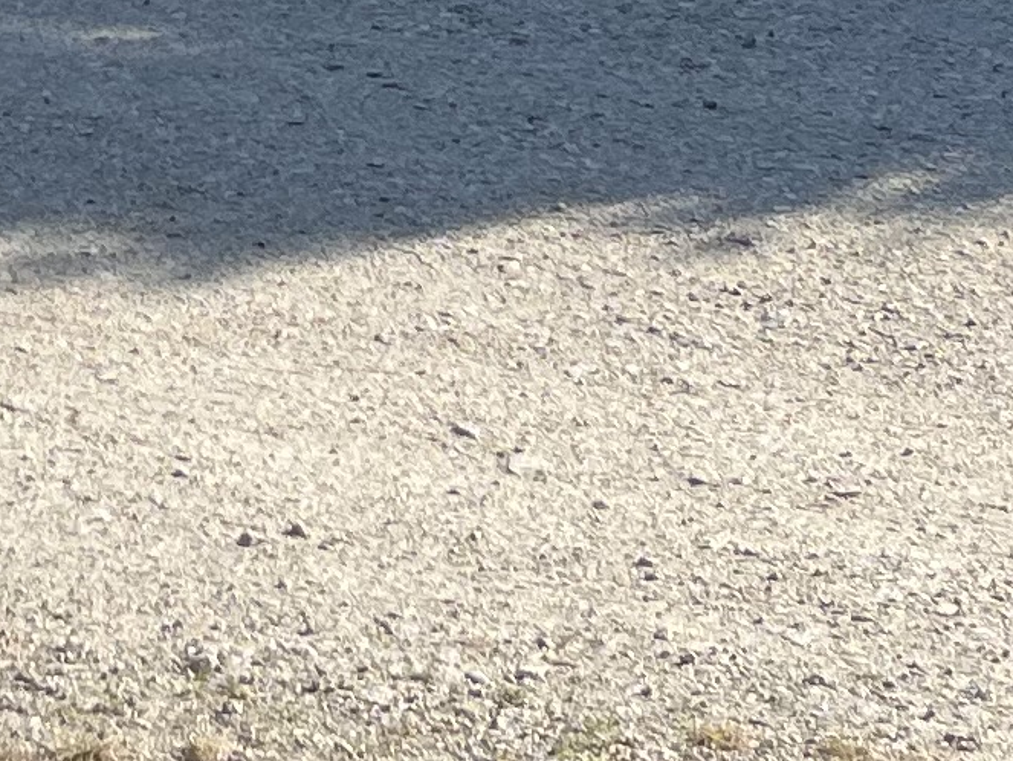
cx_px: -371
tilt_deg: -4.2
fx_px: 4626
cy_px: -837
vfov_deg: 8.8
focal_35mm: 158
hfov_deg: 12.1
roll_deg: -1.4
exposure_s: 1/2358
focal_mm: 5.1
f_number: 1.6
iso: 50
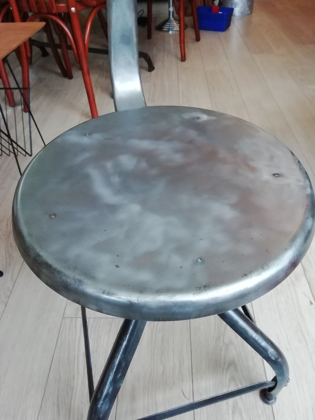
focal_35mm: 26
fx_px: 315
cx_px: 158
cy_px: 210
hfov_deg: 53.1
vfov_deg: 67.3
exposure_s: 1/33.3
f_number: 2.2
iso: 320
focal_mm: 3.46
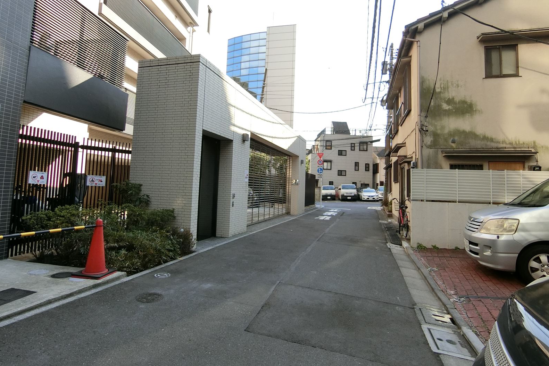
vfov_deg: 61.8
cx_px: 276
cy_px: 164
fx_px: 305
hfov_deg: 84.0
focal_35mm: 20
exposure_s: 1/1000
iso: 160
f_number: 2.7
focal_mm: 4.06
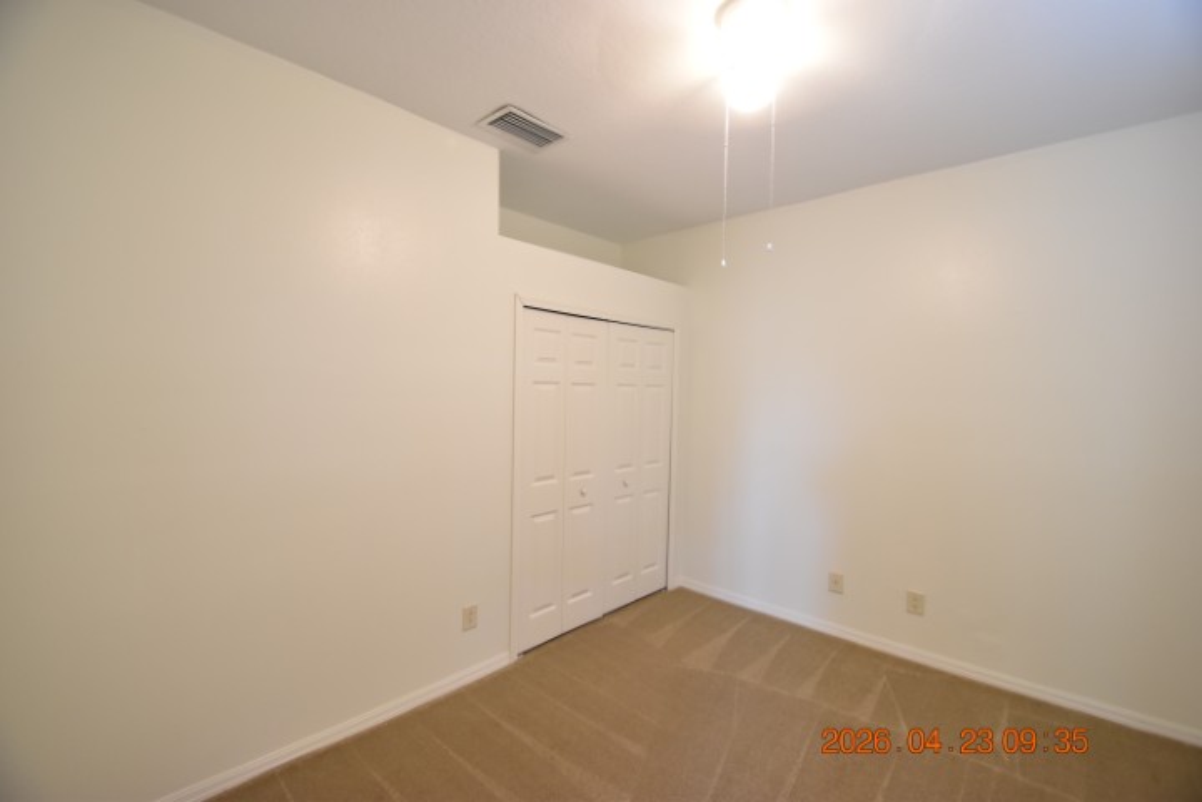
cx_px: 601
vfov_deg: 77.3
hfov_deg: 100.4
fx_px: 501
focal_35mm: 15
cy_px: 401
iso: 800
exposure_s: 1/15
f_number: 3.5
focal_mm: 10
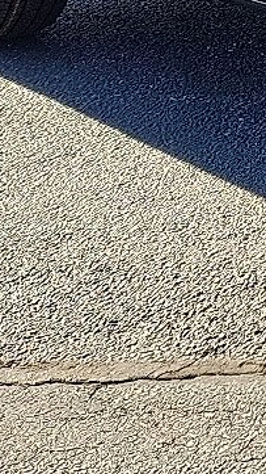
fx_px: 1392
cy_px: -261
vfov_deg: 17.2
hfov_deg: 8.8
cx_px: 822
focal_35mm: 111
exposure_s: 1/556
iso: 50
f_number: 1.8
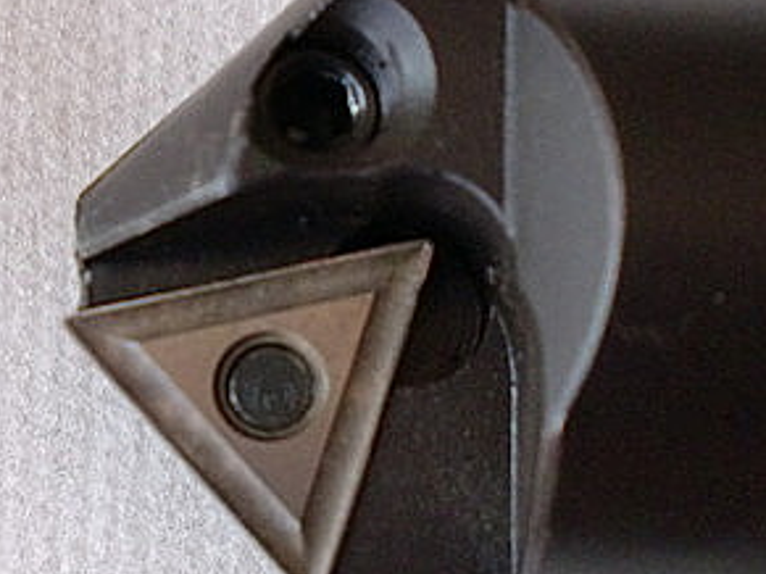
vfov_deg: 19.1
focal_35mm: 77
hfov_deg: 25.2
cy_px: 326
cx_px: 245
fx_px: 1703
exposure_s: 1/60
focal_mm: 6.3
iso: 250
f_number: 3.1
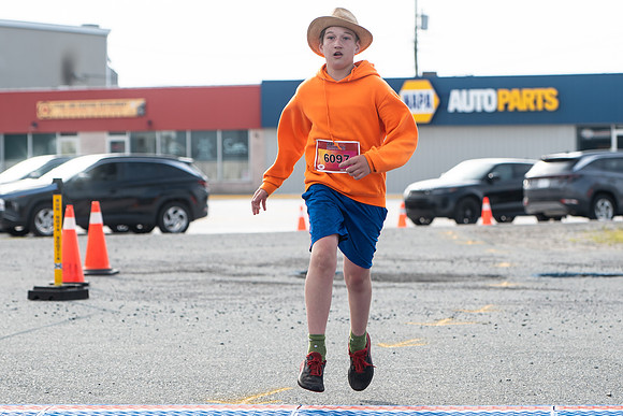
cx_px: 312
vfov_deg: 9.3
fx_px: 2558
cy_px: 123
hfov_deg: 13.9
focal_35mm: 148
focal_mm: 100
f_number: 4.5
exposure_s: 1/1000
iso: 250
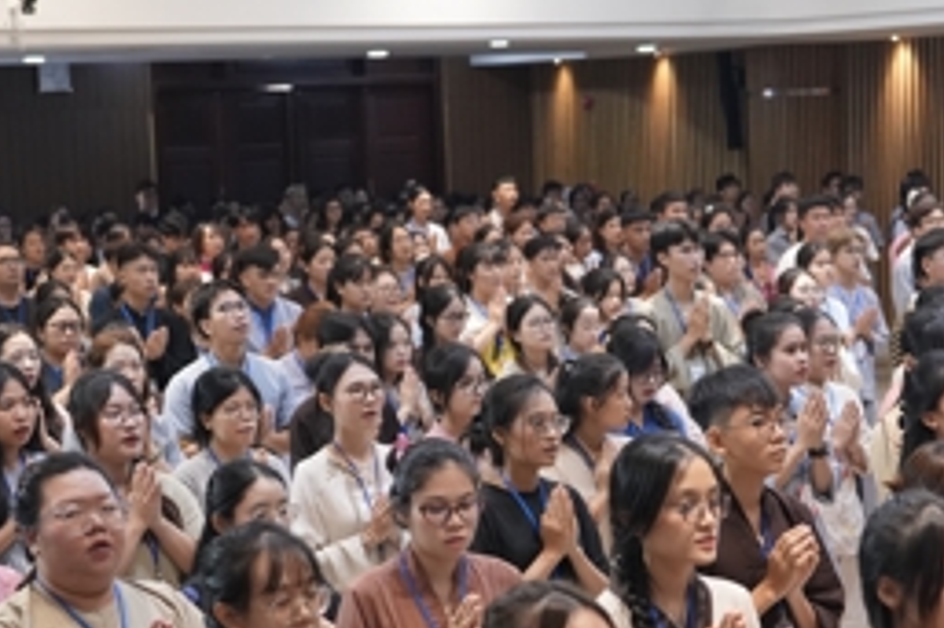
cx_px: 624
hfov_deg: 22.3
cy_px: 421
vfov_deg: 15.0
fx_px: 2385
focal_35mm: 91
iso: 3200
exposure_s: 1/250
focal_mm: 36
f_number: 2.8
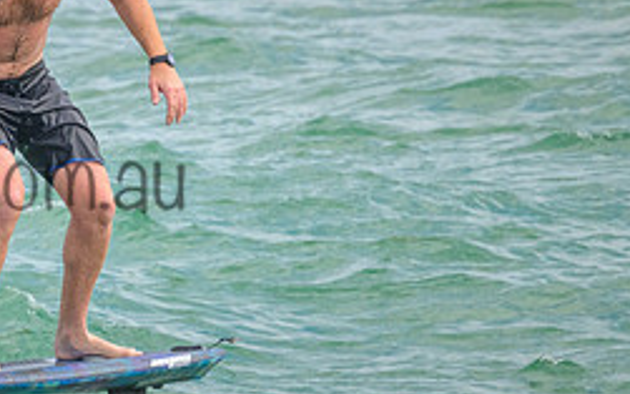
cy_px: 152
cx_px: -80
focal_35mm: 1885
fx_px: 32372
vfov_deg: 0.7
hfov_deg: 1.1
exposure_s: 1/2000
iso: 2500
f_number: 13
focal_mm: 800
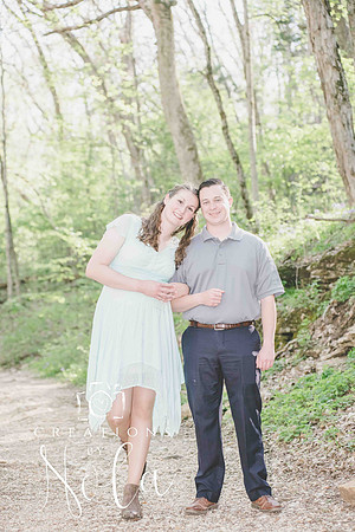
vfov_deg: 25.4
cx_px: 178
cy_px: 266
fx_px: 1183
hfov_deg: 17.1
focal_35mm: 80
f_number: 4.5
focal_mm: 80
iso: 800
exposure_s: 1/400
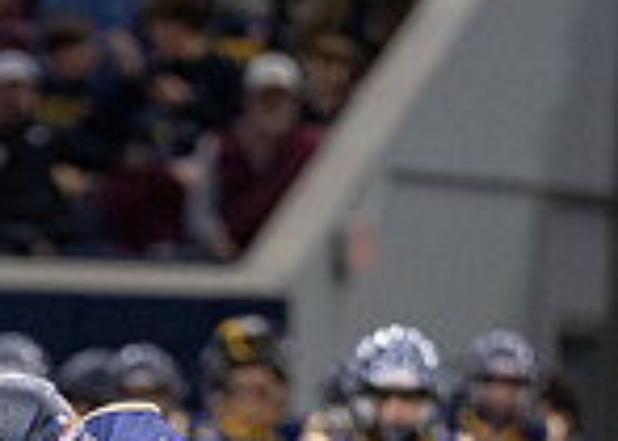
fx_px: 17376
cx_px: -44
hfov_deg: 2.0
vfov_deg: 1.5
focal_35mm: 990
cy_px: 829
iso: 2000
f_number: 2.8
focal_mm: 200
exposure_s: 1/1000
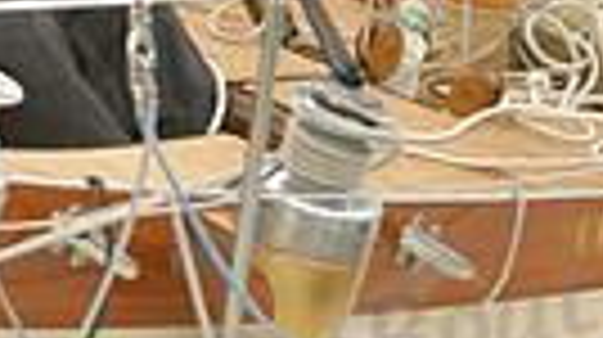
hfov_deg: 1.3
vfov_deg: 0.7
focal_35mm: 1721
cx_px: -151
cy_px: 180
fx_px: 27484
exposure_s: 1/640
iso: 400
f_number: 4
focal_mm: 380
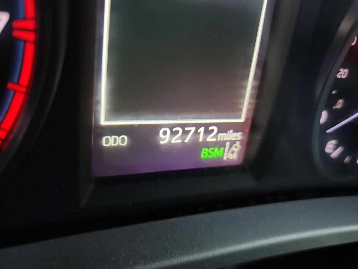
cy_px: 134
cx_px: 179
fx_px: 248
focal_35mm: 24
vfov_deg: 56.8
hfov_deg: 71.6
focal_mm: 6.7
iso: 1118
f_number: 1.8
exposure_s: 1/14
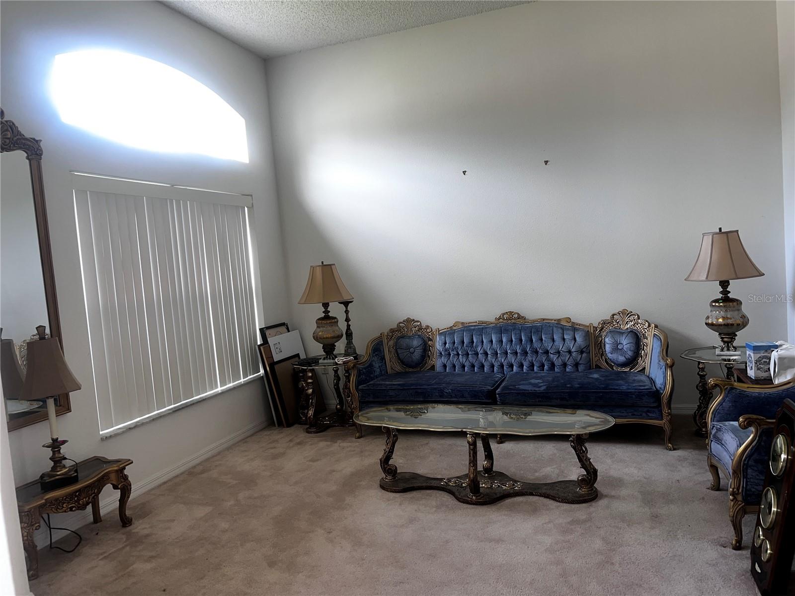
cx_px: 398
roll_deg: +4.9
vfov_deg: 53.1
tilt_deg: -4.5
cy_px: 298
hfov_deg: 67.3
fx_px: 597
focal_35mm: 26
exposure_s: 1/30
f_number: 1.5
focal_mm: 5.7
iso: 32
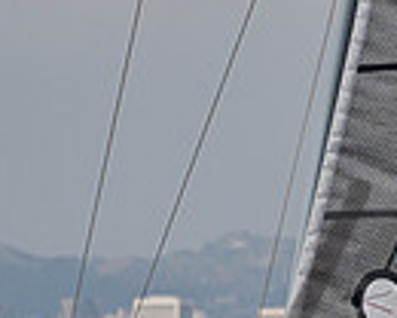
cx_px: 179
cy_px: 383
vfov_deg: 1.7
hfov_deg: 2.1
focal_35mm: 919
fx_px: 10798
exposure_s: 1/640
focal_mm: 175
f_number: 6.3
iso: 160
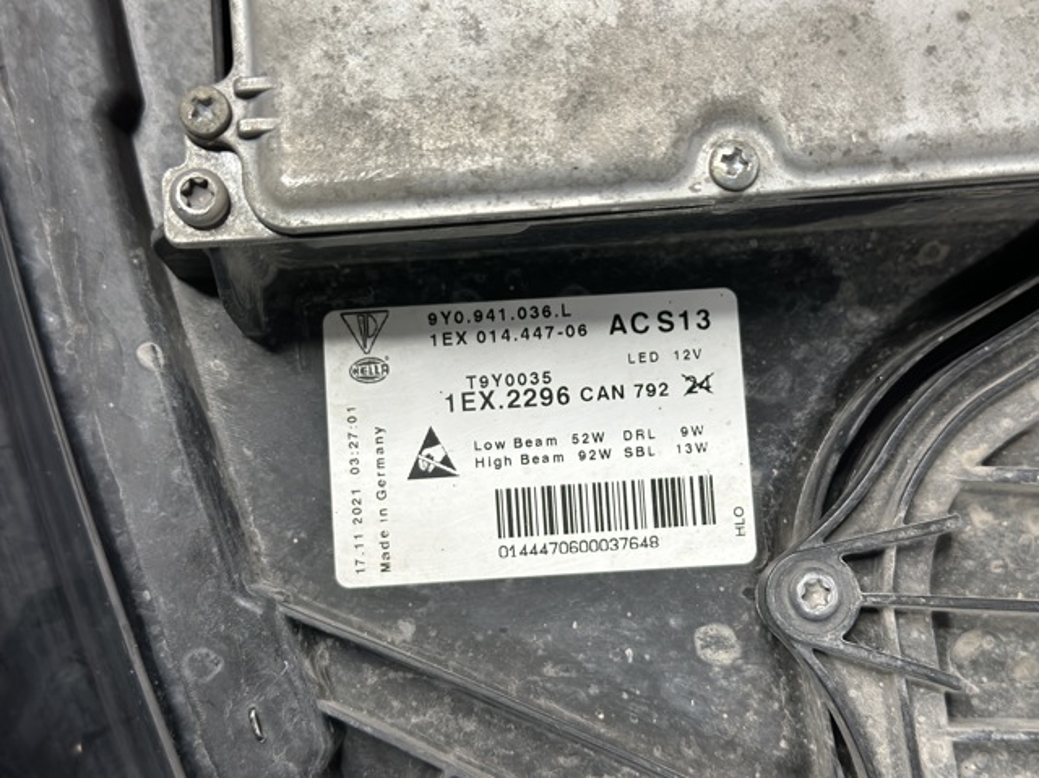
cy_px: 389
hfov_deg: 39.7
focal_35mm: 48
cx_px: 520
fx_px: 1440
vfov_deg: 30.2
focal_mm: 6.86
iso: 160
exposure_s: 1/100
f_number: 1.78
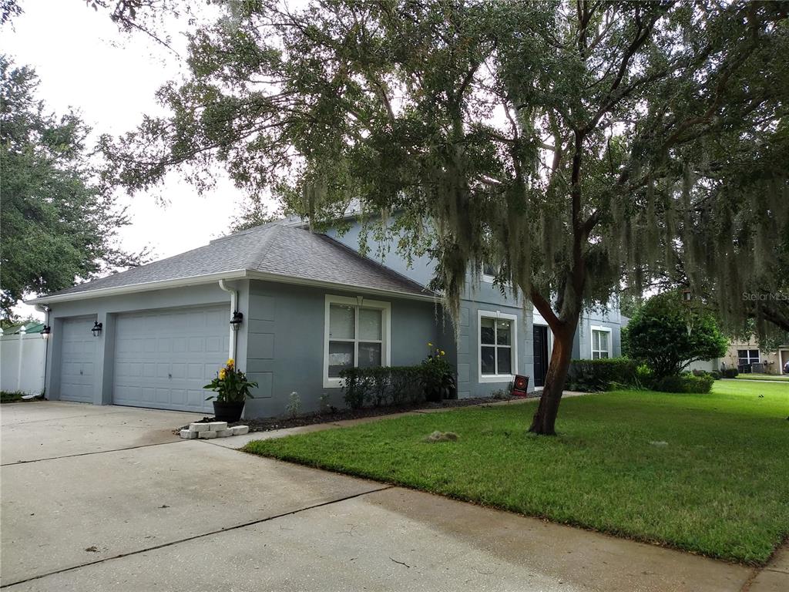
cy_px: 296
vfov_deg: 53.1
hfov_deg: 67.3
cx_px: 394
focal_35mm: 26
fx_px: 593
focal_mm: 3.52
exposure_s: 1/139
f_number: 2.2
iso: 50
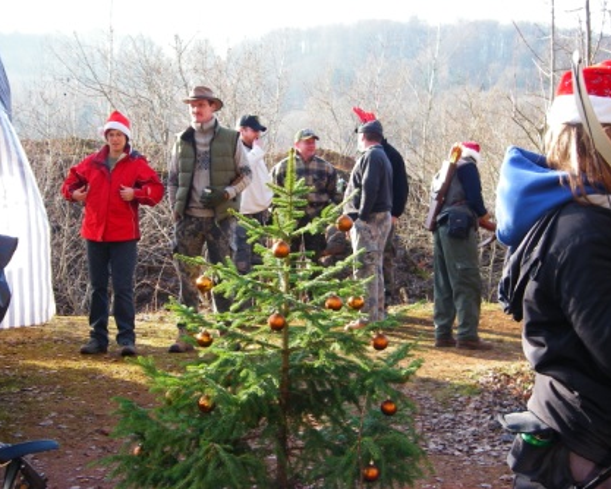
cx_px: 302
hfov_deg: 28.7
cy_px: 244
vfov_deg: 23.2
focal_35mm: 66
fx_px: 1194
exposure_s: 1/80
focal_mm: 10.5
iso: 64
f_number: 3.7
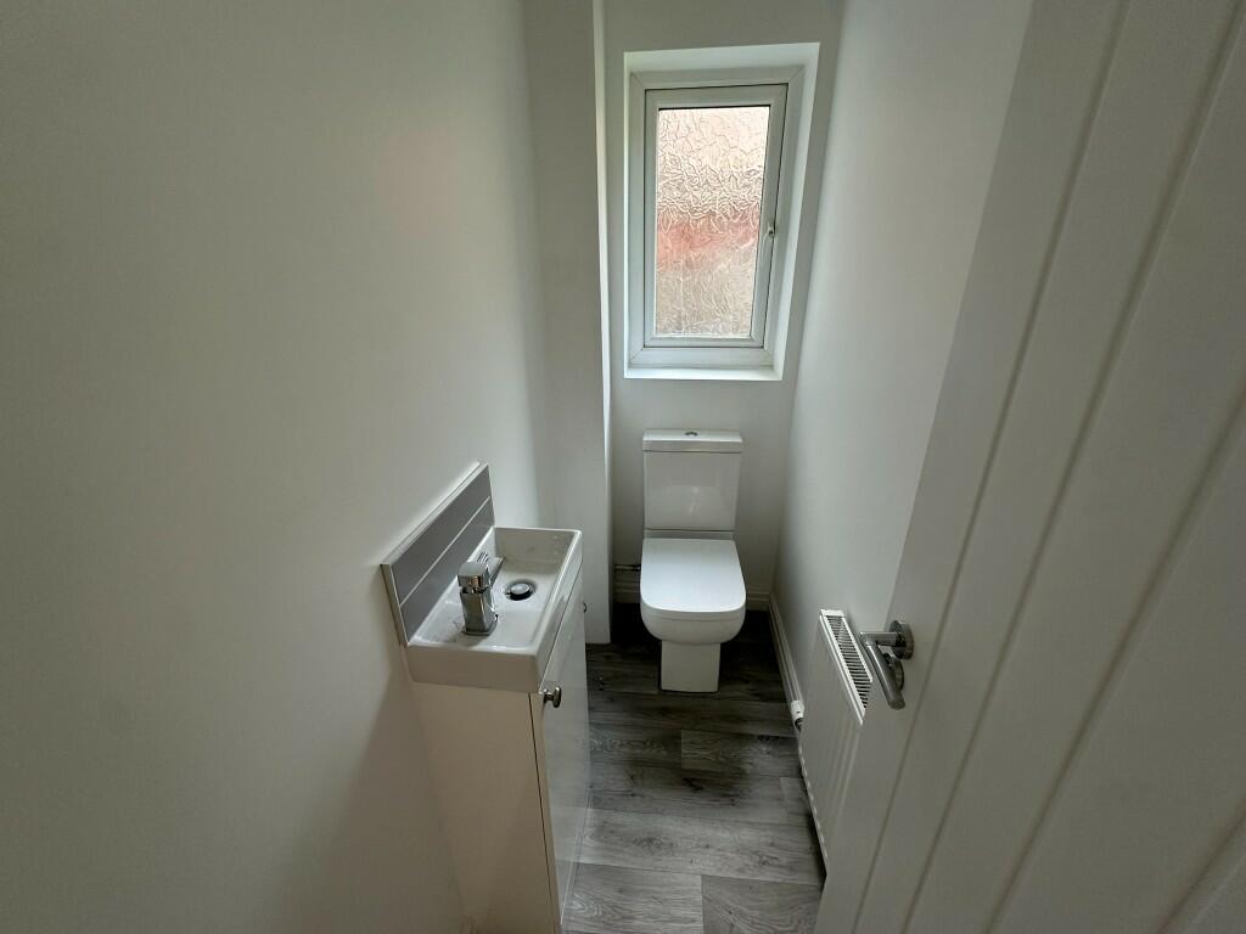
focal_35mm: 14
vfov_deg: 85.7
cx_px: 623
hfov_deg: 102.1
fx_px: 504
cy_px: 467
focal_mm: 2.22
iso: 125
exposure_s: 1/99
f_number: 2.2
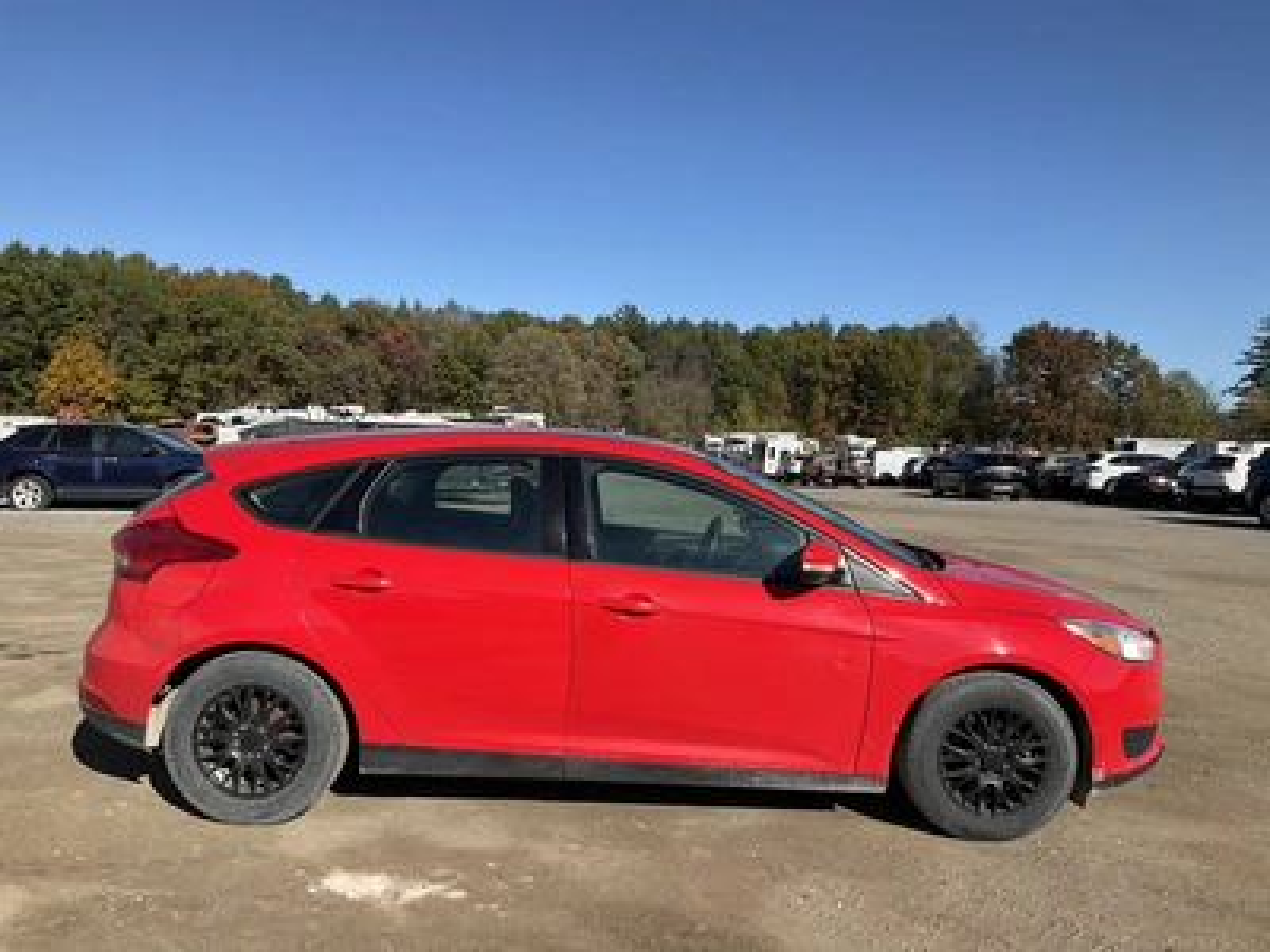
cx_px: 635
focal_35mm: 29
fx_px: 1064
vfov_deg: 48.2
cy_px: 476
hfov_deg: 61.7
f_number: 1.8
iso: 25
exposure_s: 1/1730
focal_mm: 3
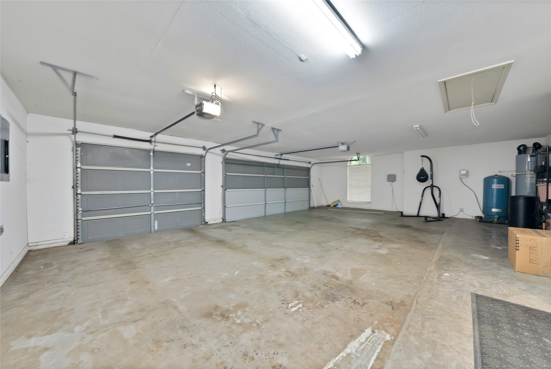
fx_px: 184
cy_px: 184
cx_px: 276
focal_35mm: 12
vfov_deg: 90.1
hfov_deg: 112.6
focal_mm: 12
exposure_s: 1/1.67
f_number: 9
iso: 640
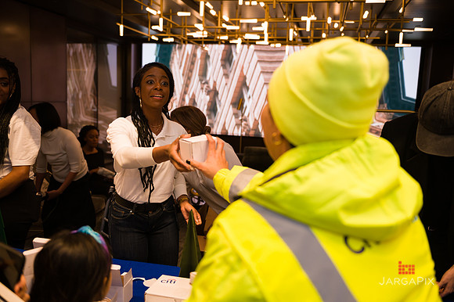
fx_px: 403
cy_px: 151
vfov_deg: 41.1
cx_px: 227
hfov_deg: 58.7
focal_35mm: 32
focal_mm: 32
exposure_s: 1/200
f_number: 3.2
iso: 400
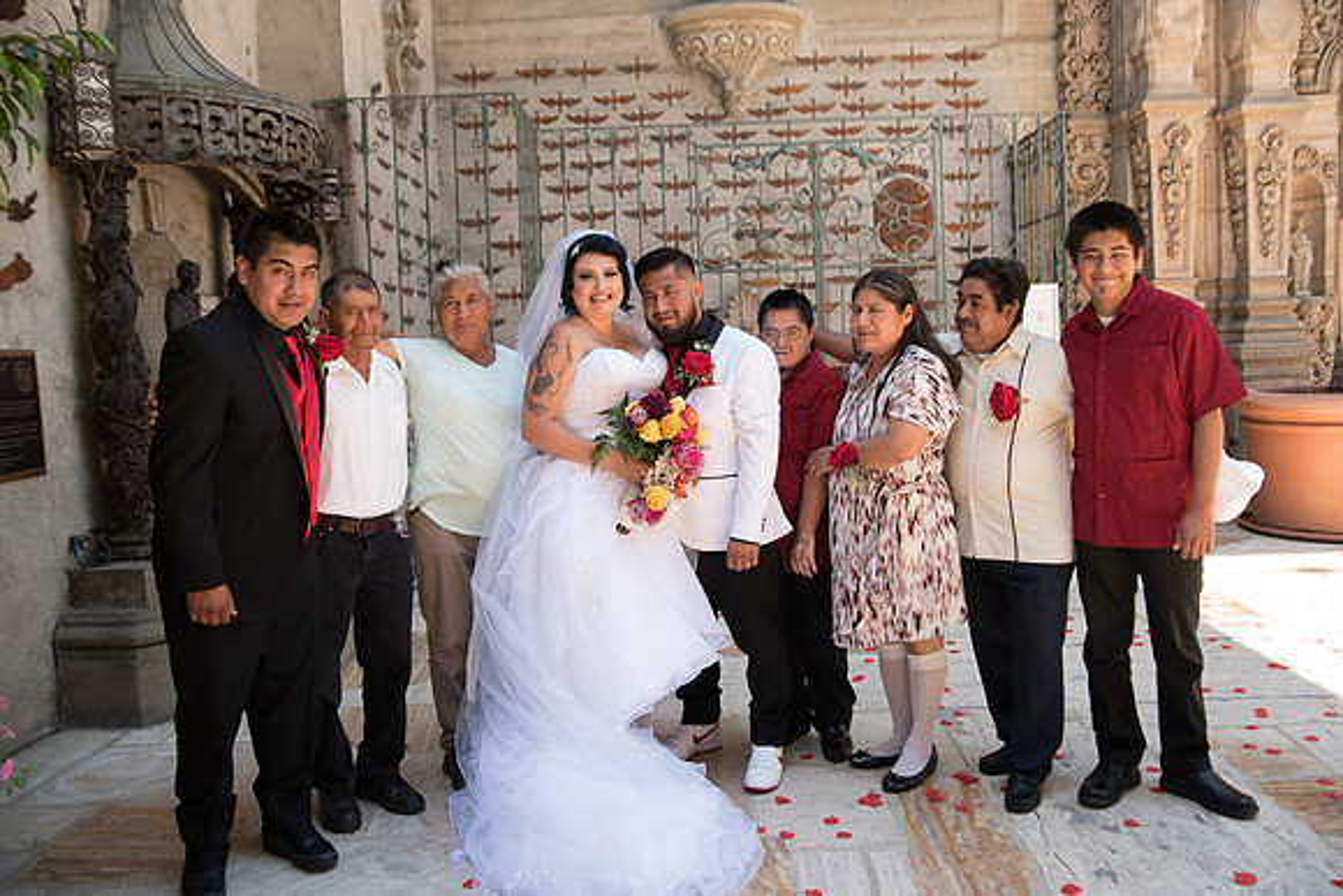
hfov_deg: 65.5
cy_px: 448
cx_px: 672
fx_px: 1045
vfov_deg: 46.4
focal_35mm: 28
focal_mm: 28
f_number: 4.5
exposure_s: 1/100
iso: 100
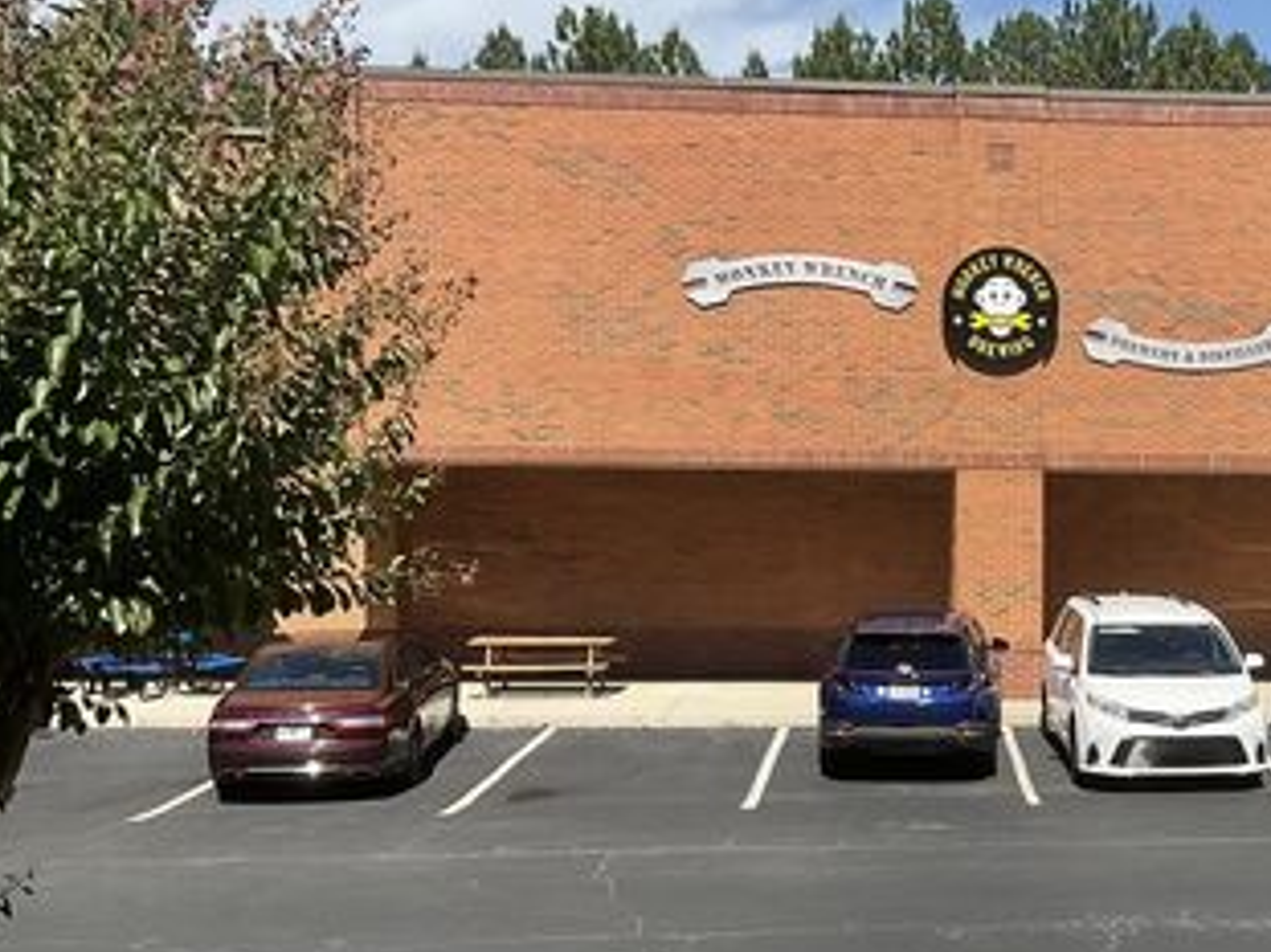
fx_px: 2055
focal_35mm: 56
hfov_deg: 33.0
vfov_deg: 26.0
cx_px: 1083
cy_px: 621
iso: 16
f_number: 1.8
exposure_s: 1/1730
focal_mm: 3
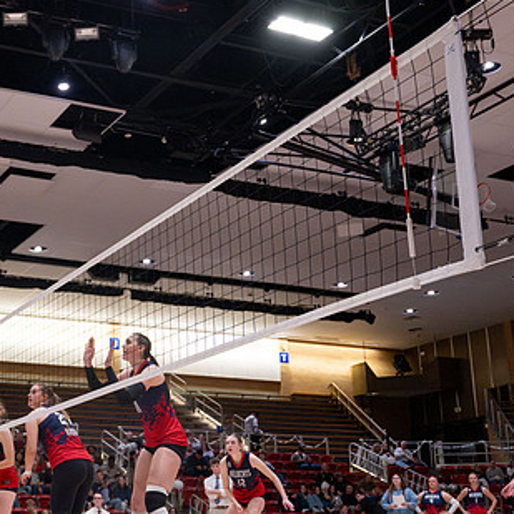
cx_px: 47
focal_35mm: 59
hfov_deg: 27.9
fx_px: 991
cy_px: 302
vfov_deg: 29.0
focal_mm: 37
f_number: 4
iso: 8000
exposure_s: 1/640
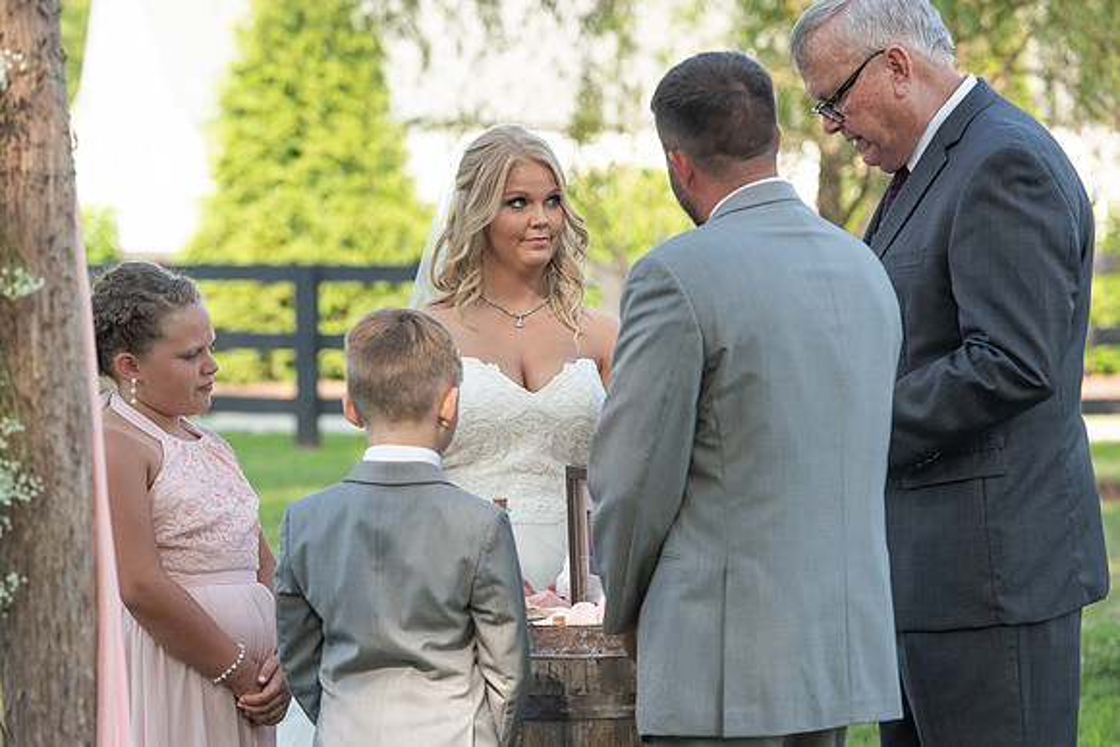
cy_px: 409
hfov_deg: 11.1
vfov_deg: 7.4
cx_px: 540
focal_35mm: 186
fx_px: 5787
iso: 320
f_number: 5.6
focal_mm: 170
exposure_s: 1/500
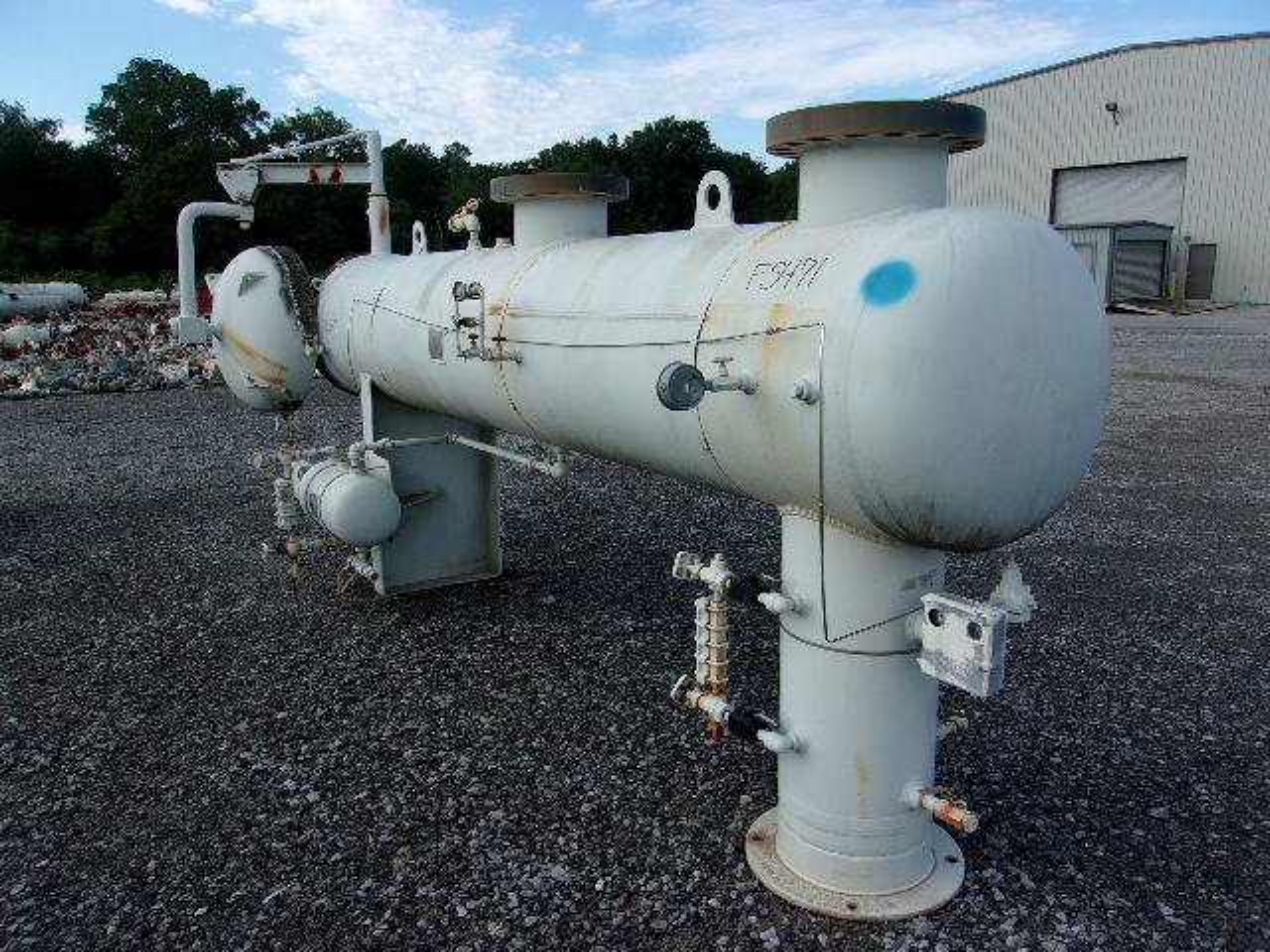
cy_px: 476
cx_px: 635
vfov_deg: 51.4
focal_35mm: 27
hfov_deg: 65.3
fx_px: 991
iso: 80
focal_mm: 4.9
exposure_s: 1/75
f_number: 10.4
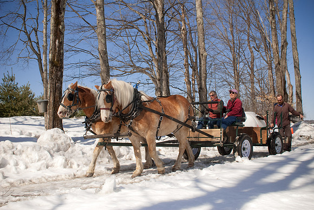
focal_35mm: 42
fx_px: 367
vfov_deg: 32.0
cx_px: 157
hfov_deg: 46.4
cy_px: 105
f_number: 10
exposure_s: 1/160
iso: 100
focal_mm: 28
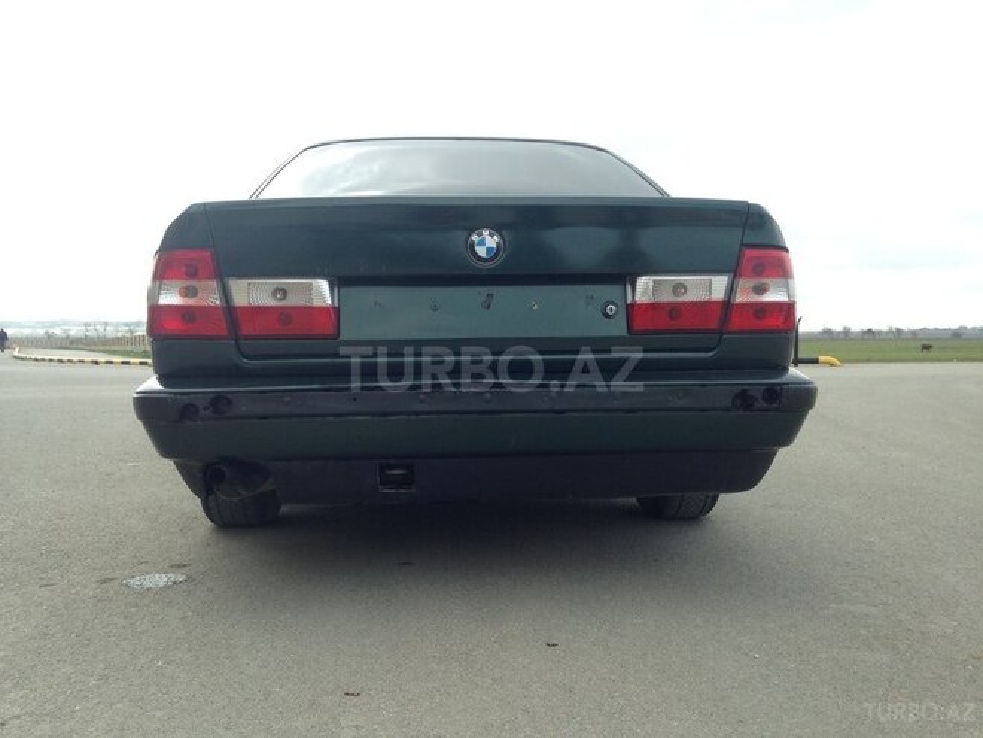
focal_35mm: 33
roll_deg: -1.1
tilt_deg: -1.4
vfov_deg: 42.9
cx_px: 492
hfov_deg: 55.4
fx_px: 937
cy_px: 369
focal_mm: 4.12
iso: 50
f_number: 2.4
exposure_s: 1/686
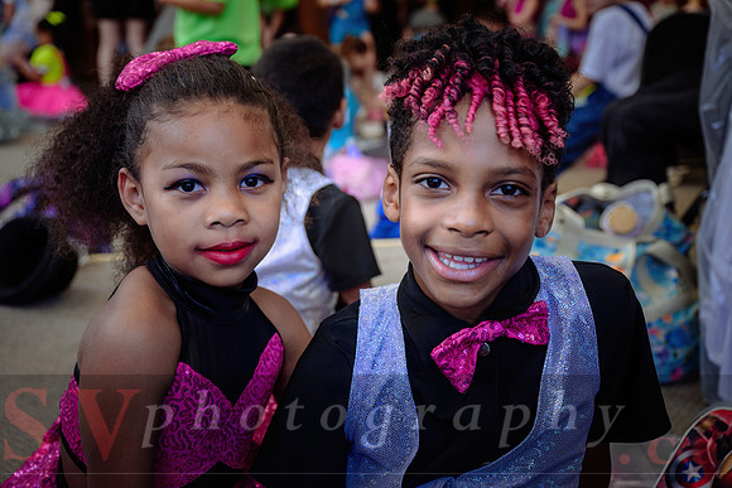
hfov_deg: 43.6
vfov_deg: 29.9
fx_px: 915
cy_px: 244
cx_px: 366
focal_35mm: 45
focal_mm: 45
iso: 320
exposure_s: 1/125
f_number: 4
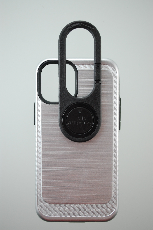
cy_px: 115
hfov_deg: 25.7
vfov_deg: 37.9
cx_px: 76
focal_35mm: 52
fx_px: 335
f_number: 5.3
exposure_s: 1/40
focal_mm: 35
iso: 400
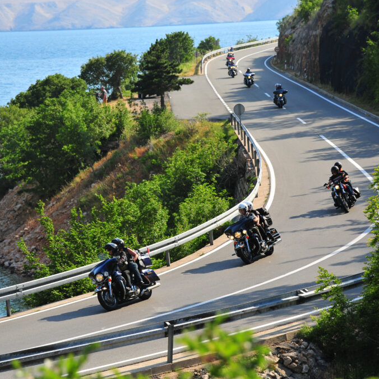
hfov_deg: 12.1
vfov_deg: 12.1
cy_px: 189
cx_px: 166
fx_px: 1784
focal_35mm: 144
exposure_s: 1/1000
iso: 500
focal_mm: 112
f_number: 6.3
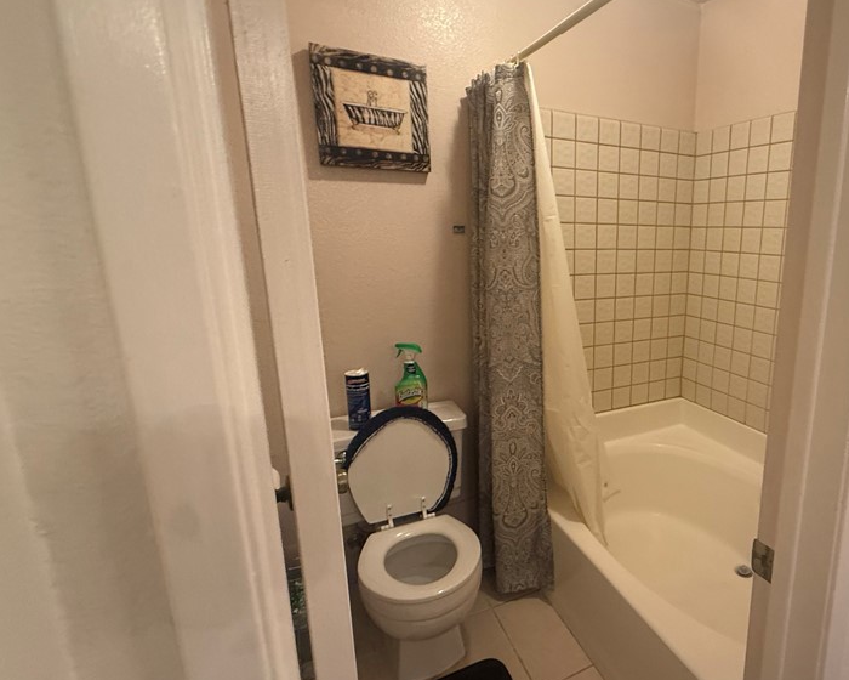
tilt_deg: -11.8
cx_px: 600
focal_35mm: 20
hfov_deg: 76.4
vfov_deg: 68.1
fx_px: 503
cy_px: 338
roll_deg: -1.2
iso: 320
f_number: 2.2
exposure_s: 1/60
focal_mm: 2.22
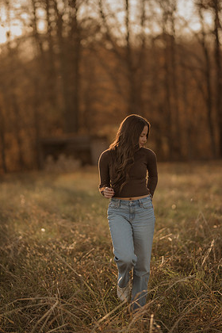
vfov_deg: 22.4
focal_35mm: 91
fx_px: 842
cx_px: 113
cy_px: 163
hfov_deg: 15.0
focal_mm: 85
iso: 200
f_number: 1.4
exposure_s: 1/1600
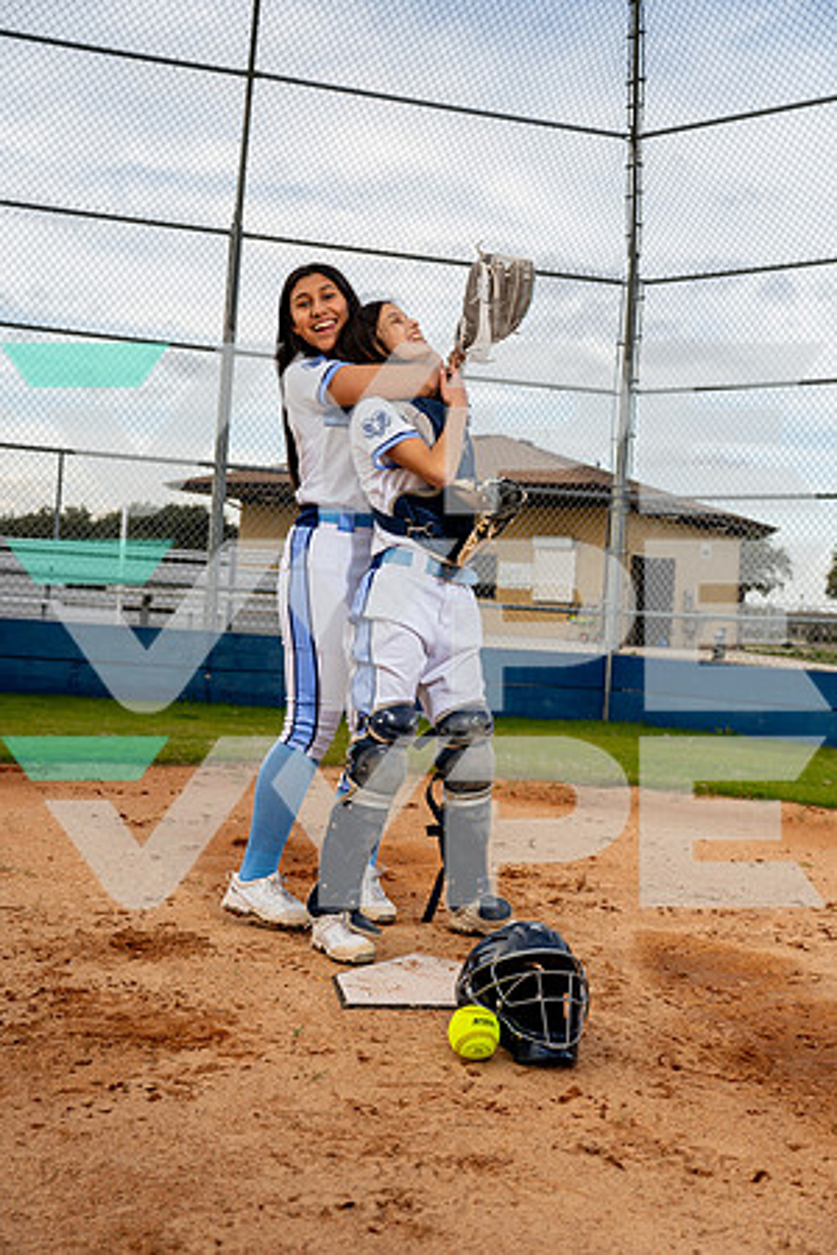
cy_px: 628
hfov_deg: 34.2
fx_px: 1360
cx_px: 418
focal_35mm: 39
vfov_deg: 49.6
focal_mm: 39
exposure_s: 1/250
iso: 80
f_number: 4
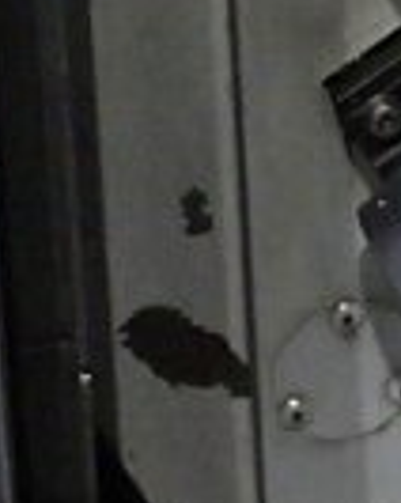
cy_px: -378
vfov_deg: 13.3
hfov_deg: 10.3
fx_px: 1963
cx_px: 919
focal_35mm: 132
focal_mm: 5
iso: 1600
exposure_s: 1/30
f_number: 3.5
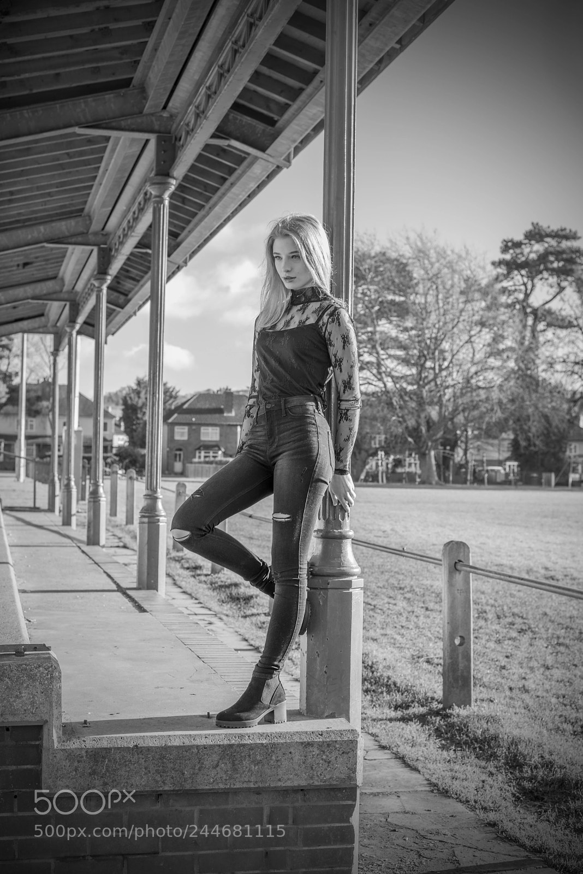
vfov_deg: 39.6
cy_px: 437
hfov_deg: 27.0
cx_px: 292
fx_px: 1213
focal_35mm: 50
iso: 100
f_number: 5
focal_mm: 50
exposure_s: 1/100
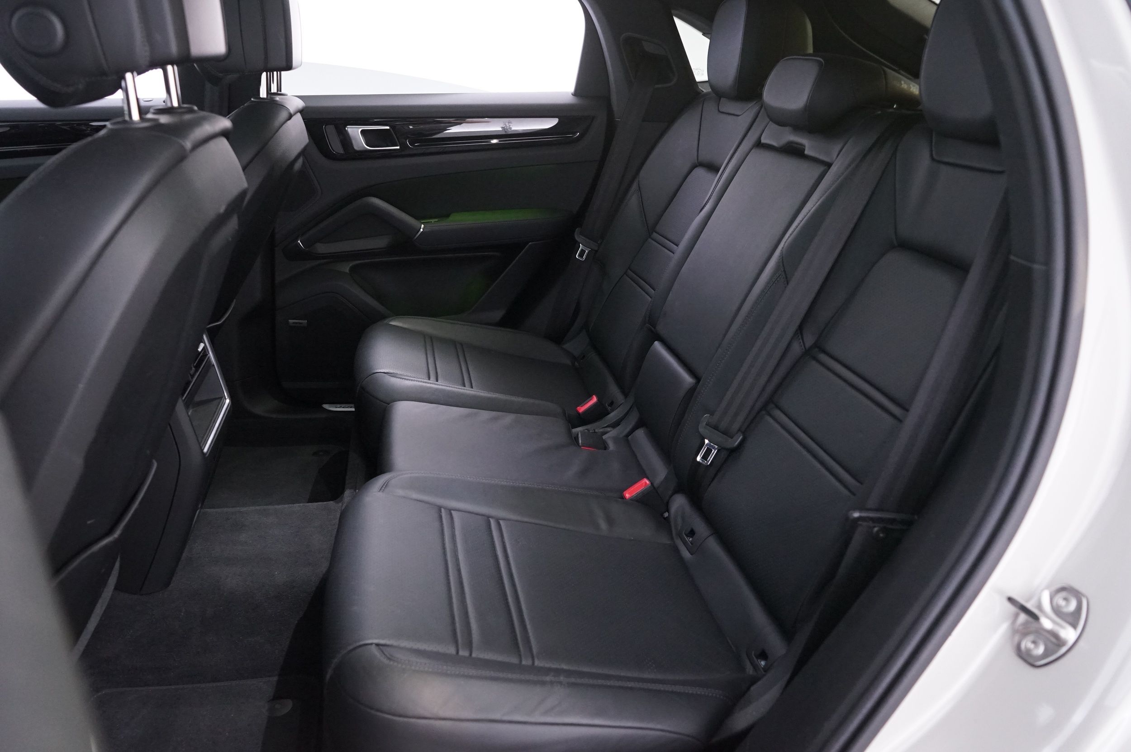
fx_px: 879
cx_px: 566
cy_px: 376
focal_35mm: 28
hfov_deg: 65.5
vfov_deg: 46.3
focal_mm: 28
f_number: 6.3
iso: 4000
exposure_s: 1/10
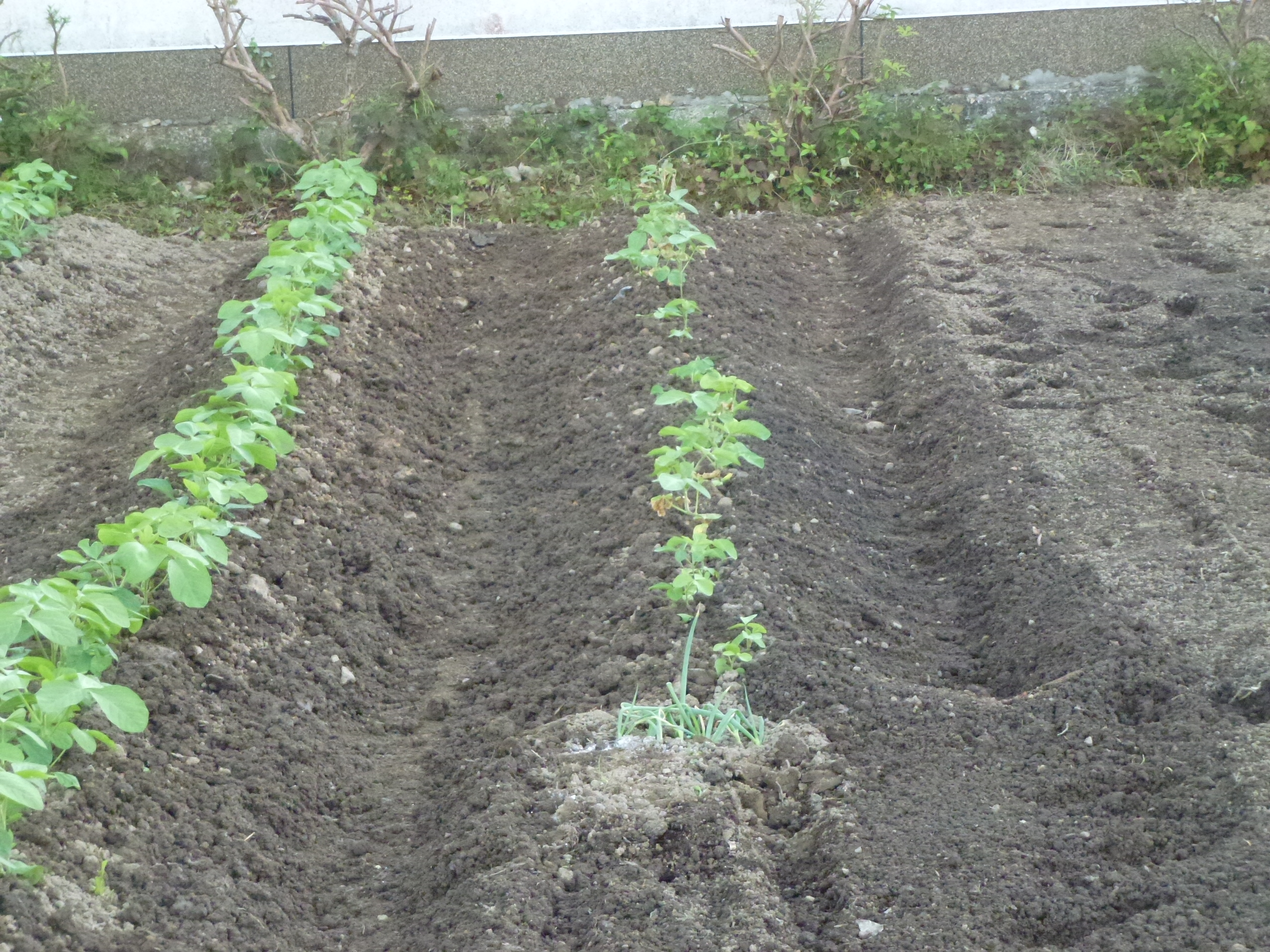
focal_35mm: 121
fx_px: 4439
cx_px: 635
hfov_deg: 16.3
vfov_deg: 12.2
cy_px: 476
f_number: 5.1
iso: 800
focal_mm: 21.7
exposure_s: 1/50
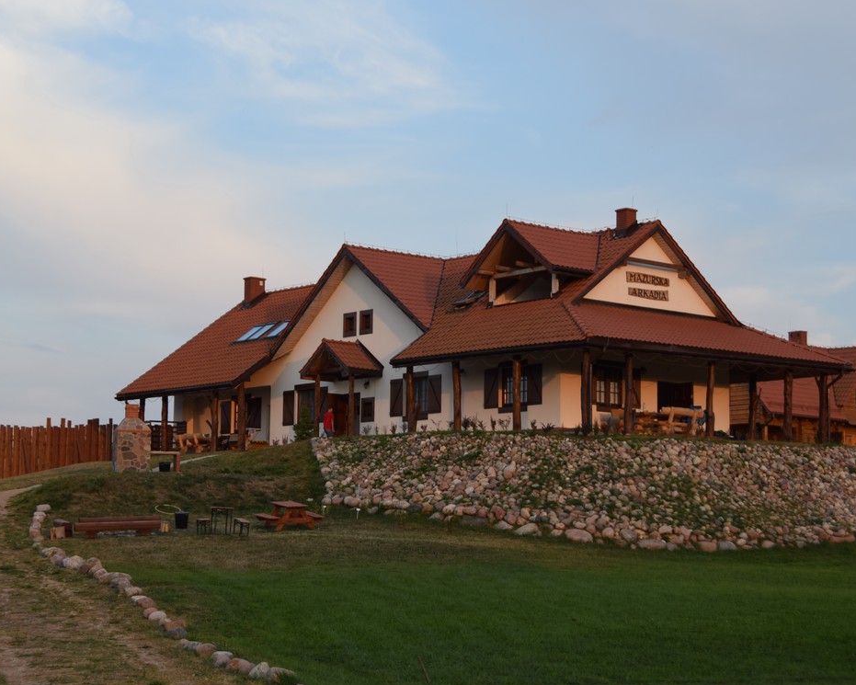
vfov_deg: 22.5
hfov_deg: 27.9
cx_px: 463
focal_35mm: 68
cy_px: 344
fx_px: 1723
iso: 100
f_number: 5.6
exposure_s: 1/125
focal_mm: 40
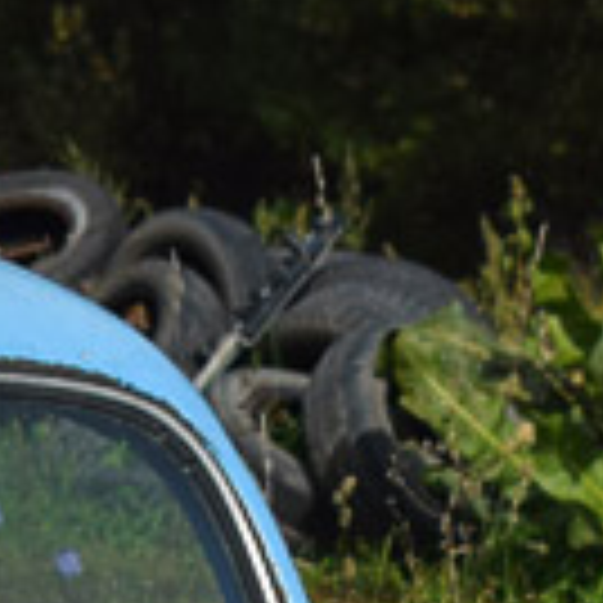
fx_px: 10780
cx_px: -315
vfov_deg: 3.2
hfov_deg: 3.2
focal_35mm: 547
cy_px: 1062
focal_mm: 48
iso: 200
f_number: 7.1
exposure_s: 1/1250
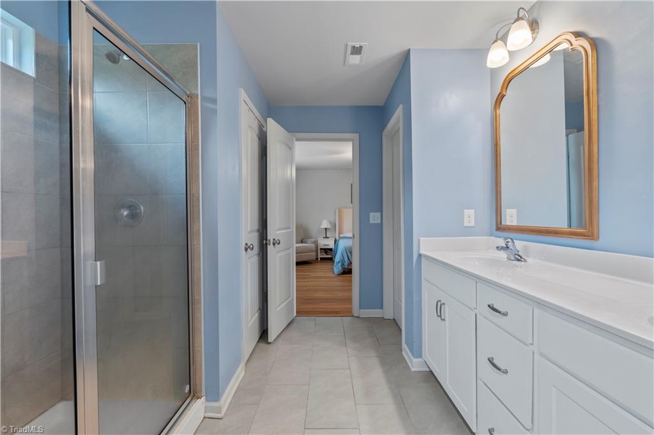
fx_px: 300
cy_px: 218
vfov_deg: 72.0
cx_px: 327
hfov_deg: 95.0
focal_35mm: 16
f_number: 9
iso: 640
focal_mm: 16.5
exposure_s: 1/50
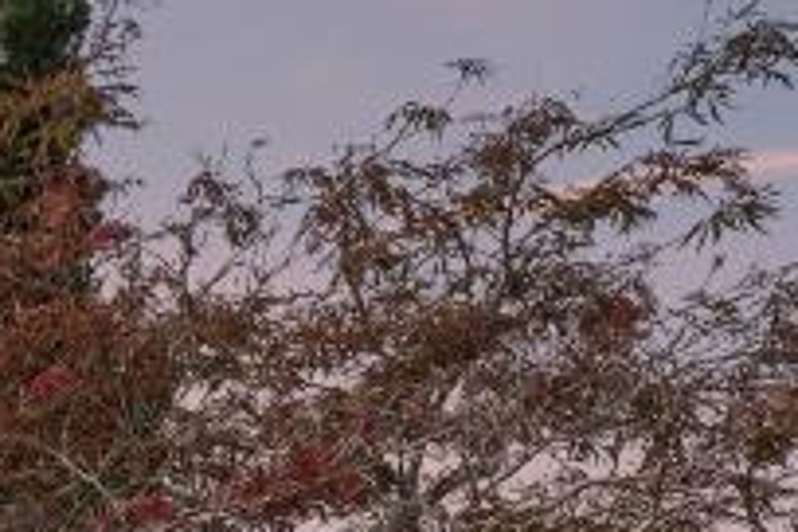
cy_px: 857
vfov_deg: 12.5
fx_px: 2283
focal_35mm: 103
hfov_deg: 13.1
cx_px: -1275
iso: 200
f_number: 8
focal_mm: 14
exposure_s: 1/500
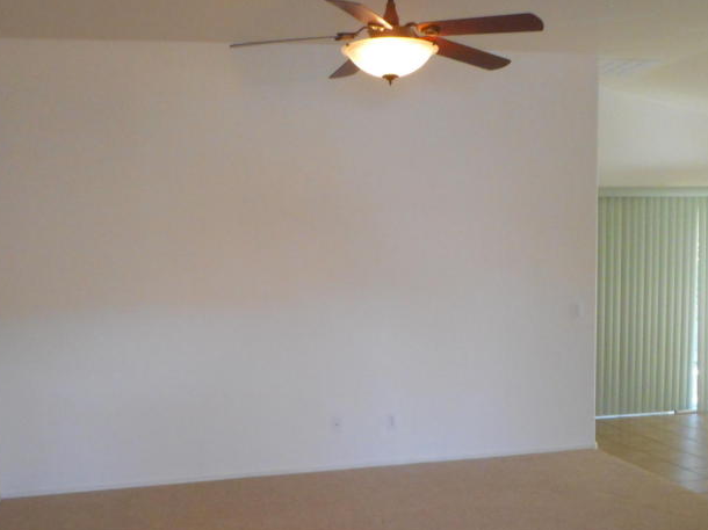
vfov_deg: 33.8
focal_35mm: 42
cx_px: 373
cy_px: 379
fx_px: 859
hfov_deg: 44.8
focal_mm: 4.5
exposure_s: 1/30
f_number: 3.7
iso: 320
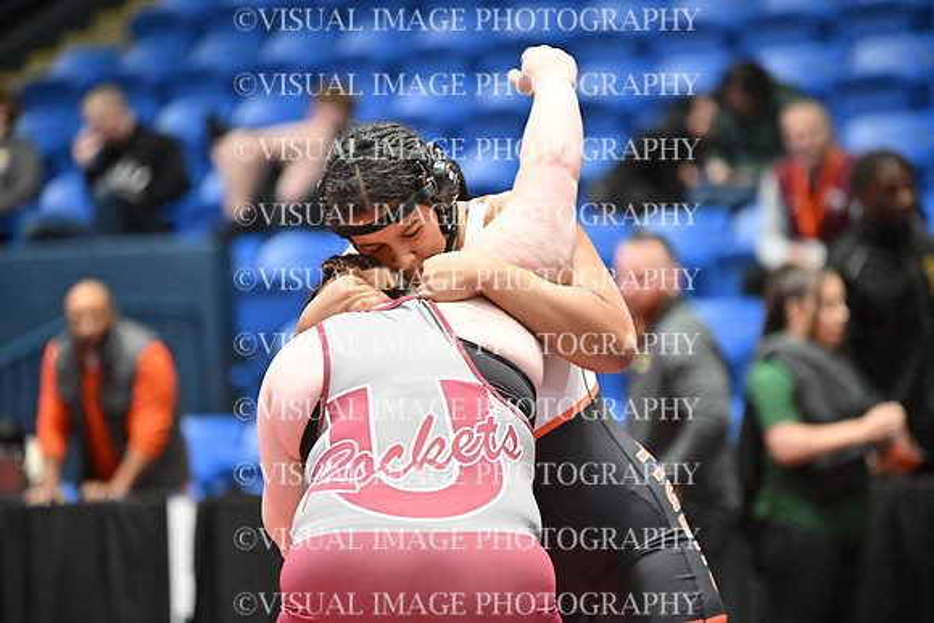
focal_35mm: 200
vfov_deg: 6.9
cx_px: 467
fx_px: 5190
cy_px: 312
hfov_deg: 10.3
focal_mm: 200
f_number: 2.8
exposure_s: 1/800
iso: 6400
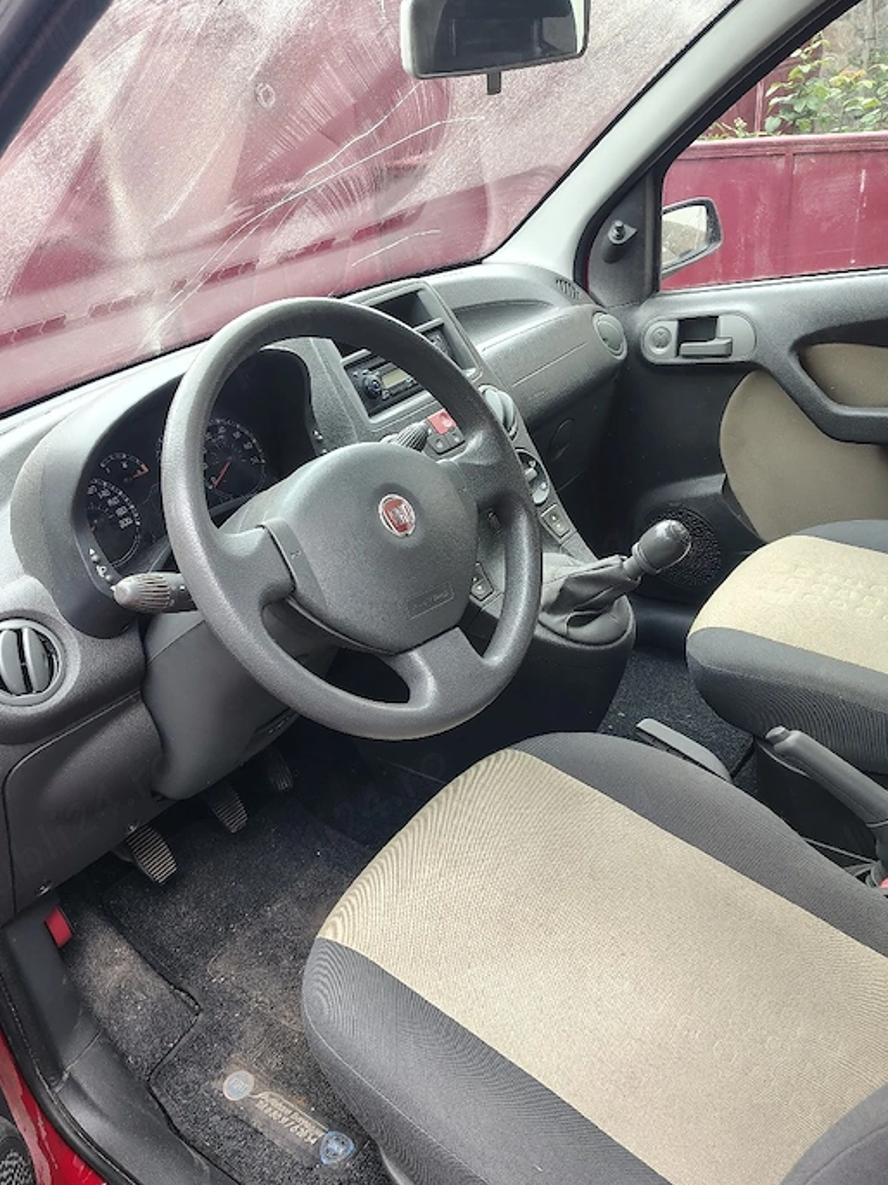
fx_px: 958
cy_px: 605
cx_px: 404
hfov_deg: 49.7
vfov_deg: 63.5
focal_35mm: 28
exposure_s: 1/100
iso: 142
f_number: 1.8
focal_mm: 5.56
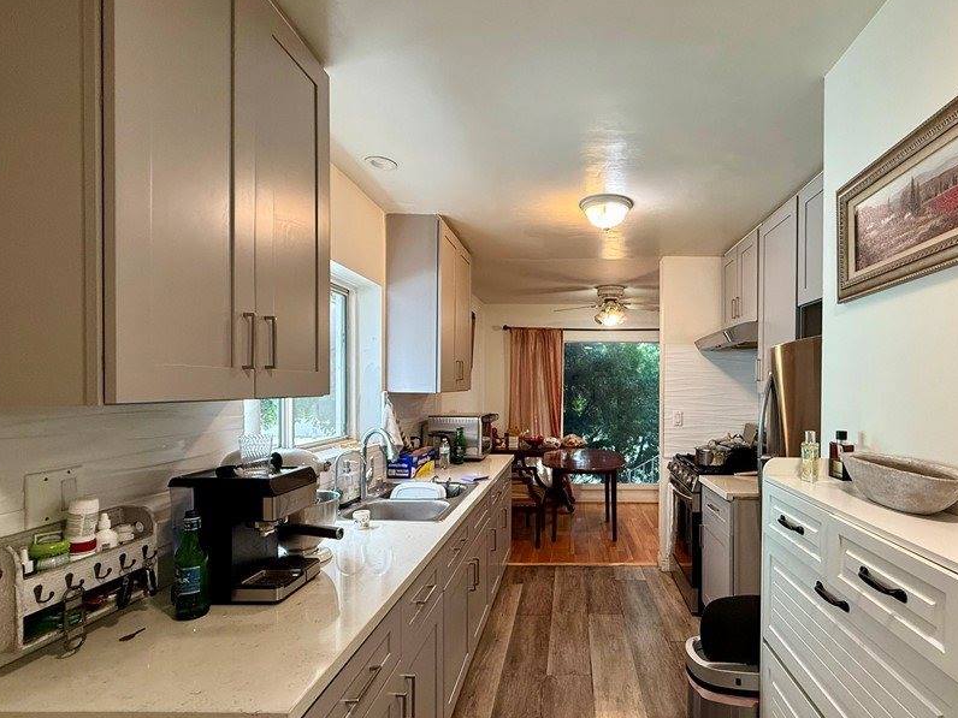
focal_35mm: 18
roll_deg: -0.5
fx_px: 498
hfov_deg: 86.6
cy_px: 392
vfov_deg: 71.4
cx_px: 578
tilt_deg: -0.1
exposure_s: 1/120
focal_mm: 2.22
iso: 250
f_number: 2.2
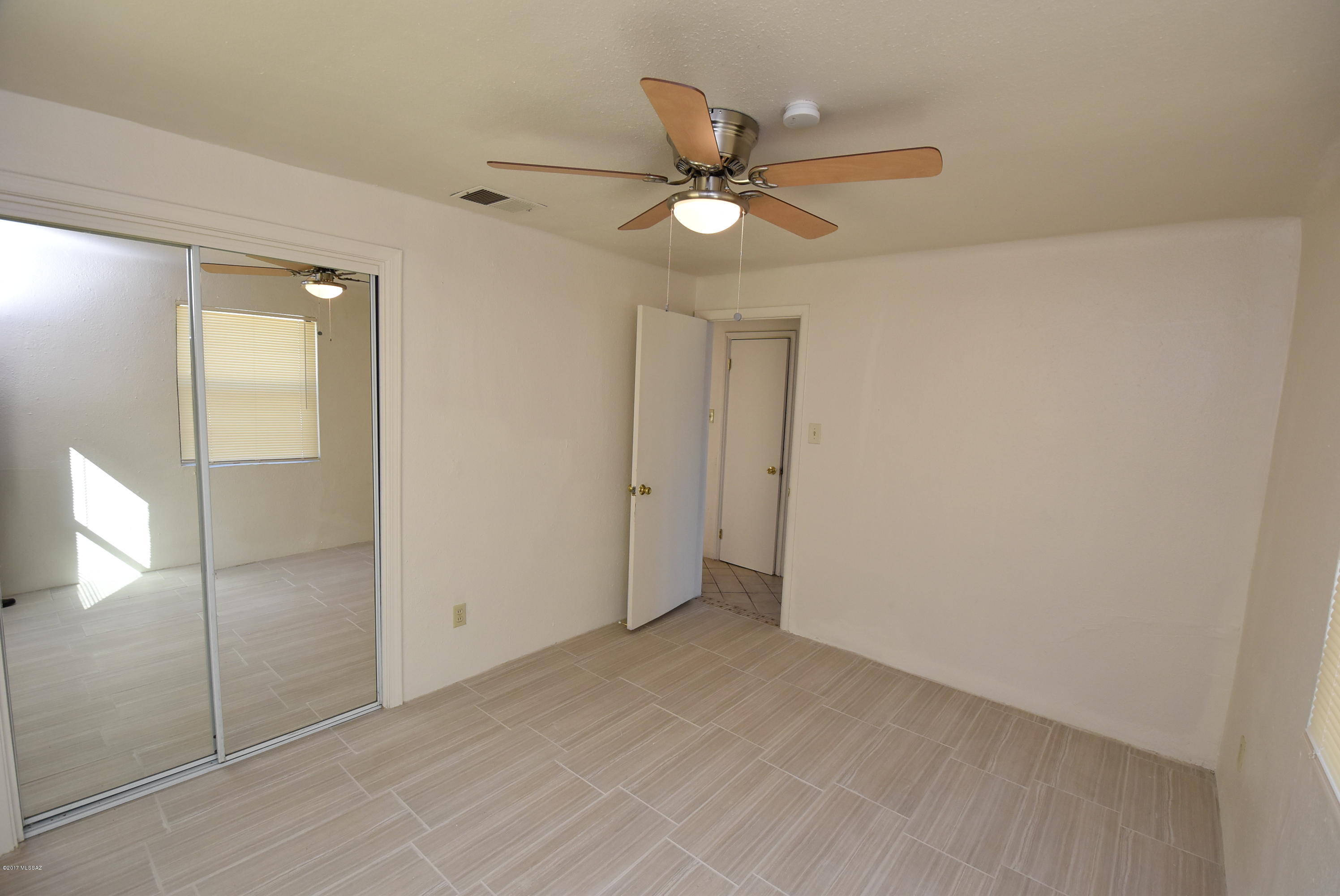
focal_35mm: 15
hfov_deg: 100.3
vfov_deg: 77.4
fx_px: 559
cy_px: 448
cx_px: 670
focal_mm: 10
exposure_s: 1/125
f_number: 5.6
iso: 800
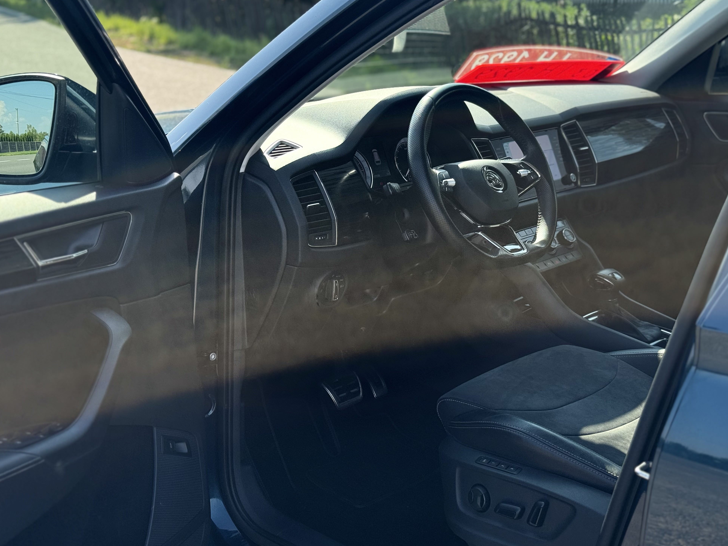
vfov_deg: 29.1
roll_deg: +1.7
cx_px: 353
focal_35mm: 50
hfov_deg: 38.2
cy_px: 266
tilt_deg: -14.0
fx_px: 1052
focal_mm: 6.76
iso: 64
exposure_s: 1/1011
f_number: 1.78
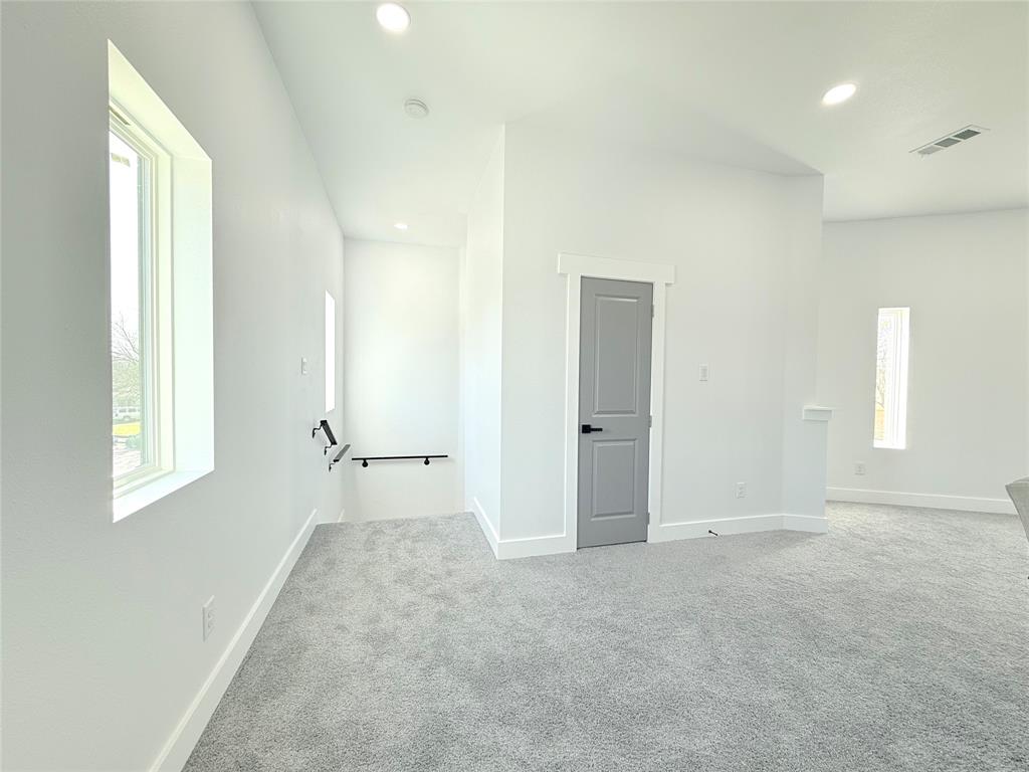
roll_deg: -1.5
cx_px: 514
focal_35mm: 14
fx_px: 416
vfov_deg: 85.7
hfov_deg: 102.1
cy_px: 386
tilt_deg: -0.9
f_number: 2.2
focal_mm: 2.22
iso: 50
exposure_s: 1/99
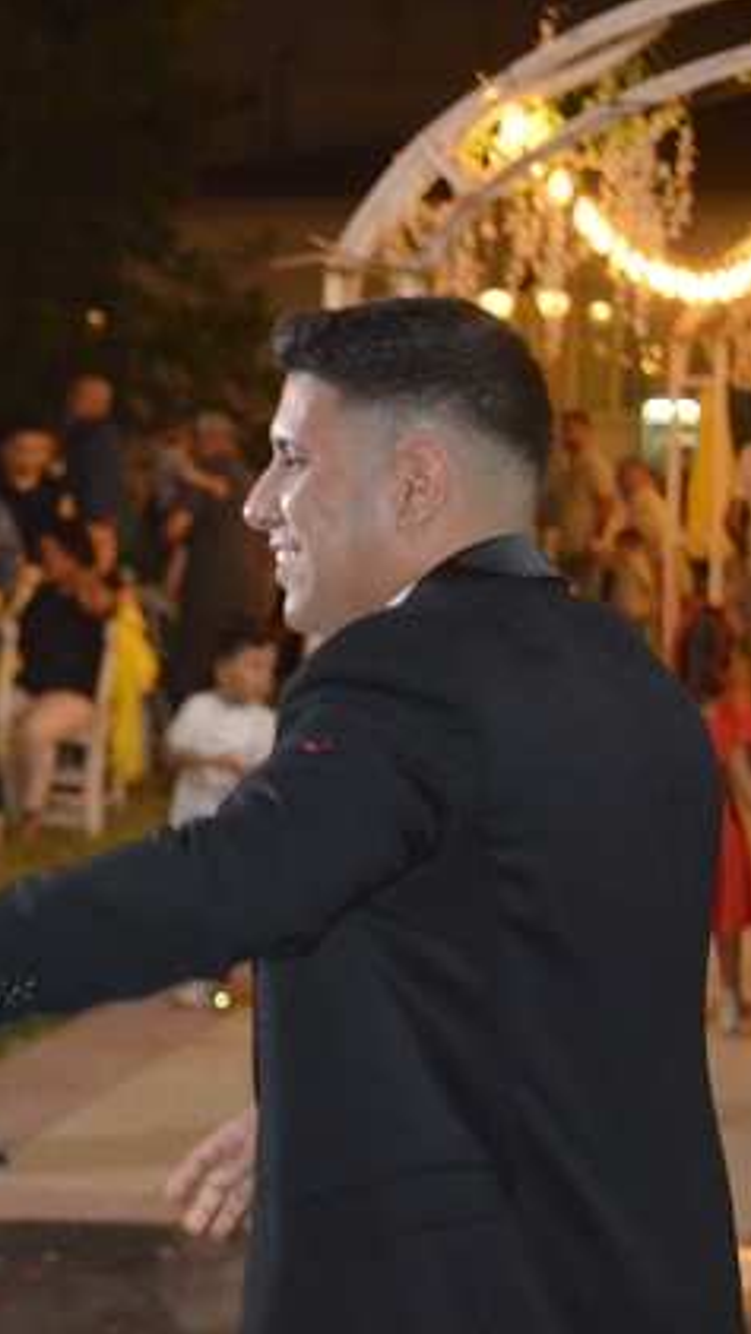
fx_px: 4387
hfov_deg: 9.6
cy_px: 665
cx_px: -261
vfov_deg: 17.3
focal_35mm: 124
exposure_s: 1/60
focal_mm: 52
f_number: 5.6
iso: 3200
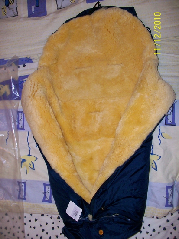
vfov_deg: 53.9
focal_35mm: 34
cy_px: 120
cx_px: 90
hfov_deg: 41.8
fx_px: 234
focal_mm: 5.7
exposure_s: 1/60
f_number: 2.8
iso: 160
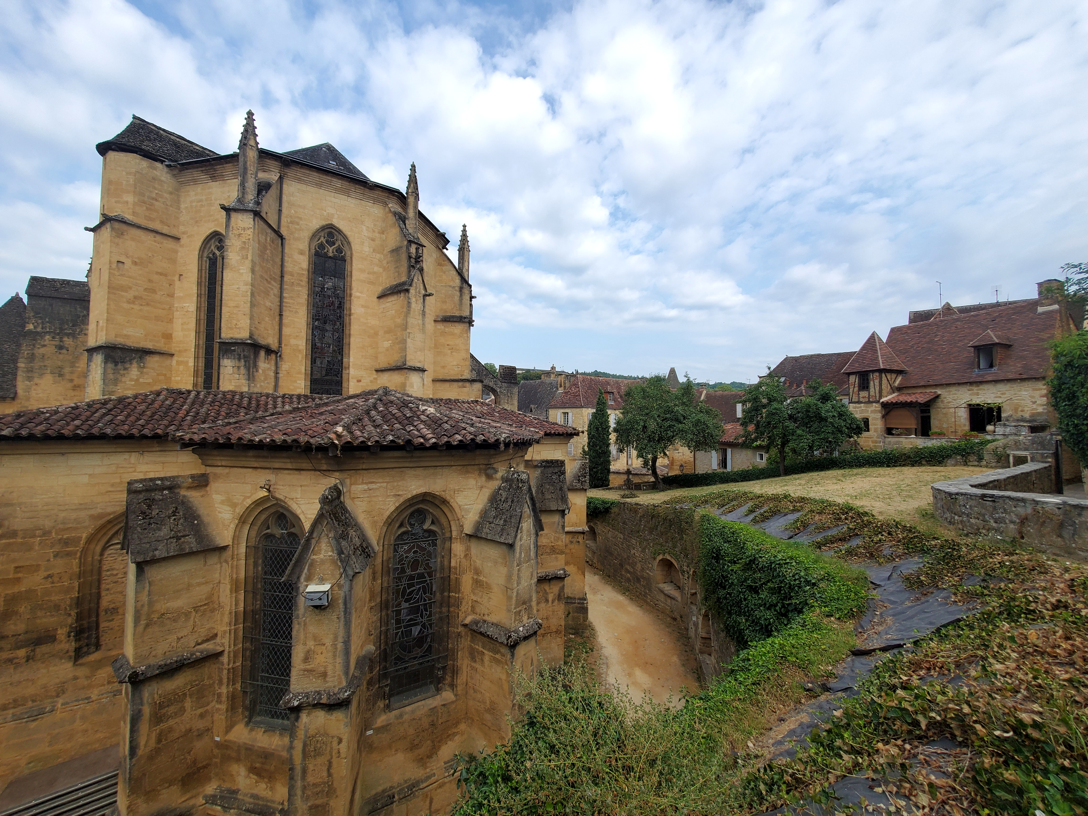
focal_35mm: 13
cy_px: 408
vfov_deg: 89.9
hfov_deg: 106.2
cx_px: 544
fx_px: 409
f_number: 2.2
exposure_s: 1/628
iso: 50
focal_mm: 1.8
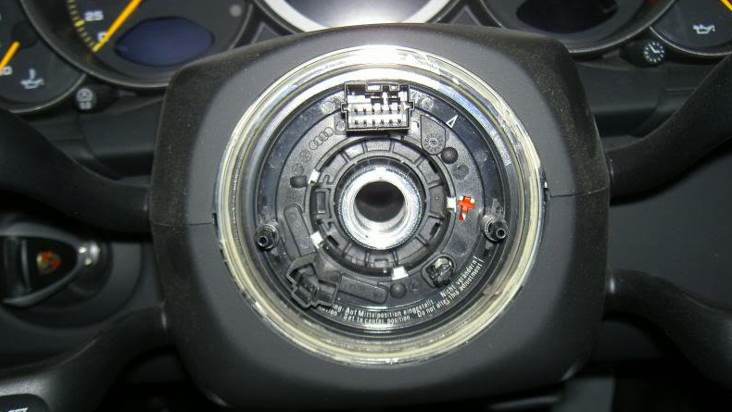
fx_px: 835
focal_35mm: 43
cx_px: 369
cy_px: 251
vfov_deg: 27.7
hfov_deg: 47.3
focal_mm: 8
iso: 100
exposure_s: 1/60
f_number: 2.8
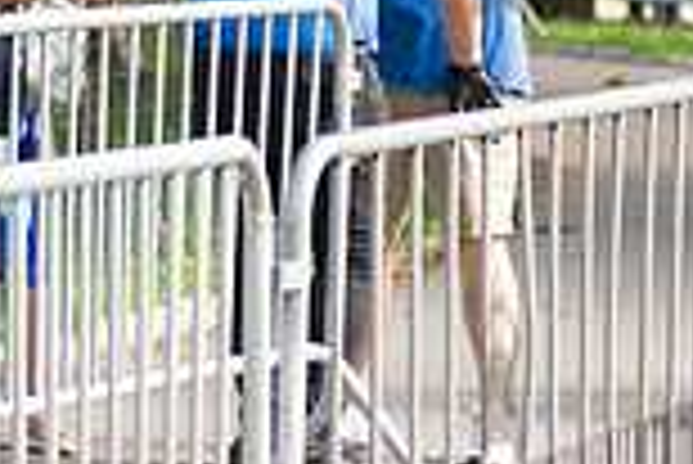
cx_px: 495
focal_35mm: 346
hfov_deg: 5.9
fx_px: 6667
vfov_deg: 4.0
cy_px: -65
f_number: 4
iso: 500
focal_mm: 92
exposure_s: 1/320
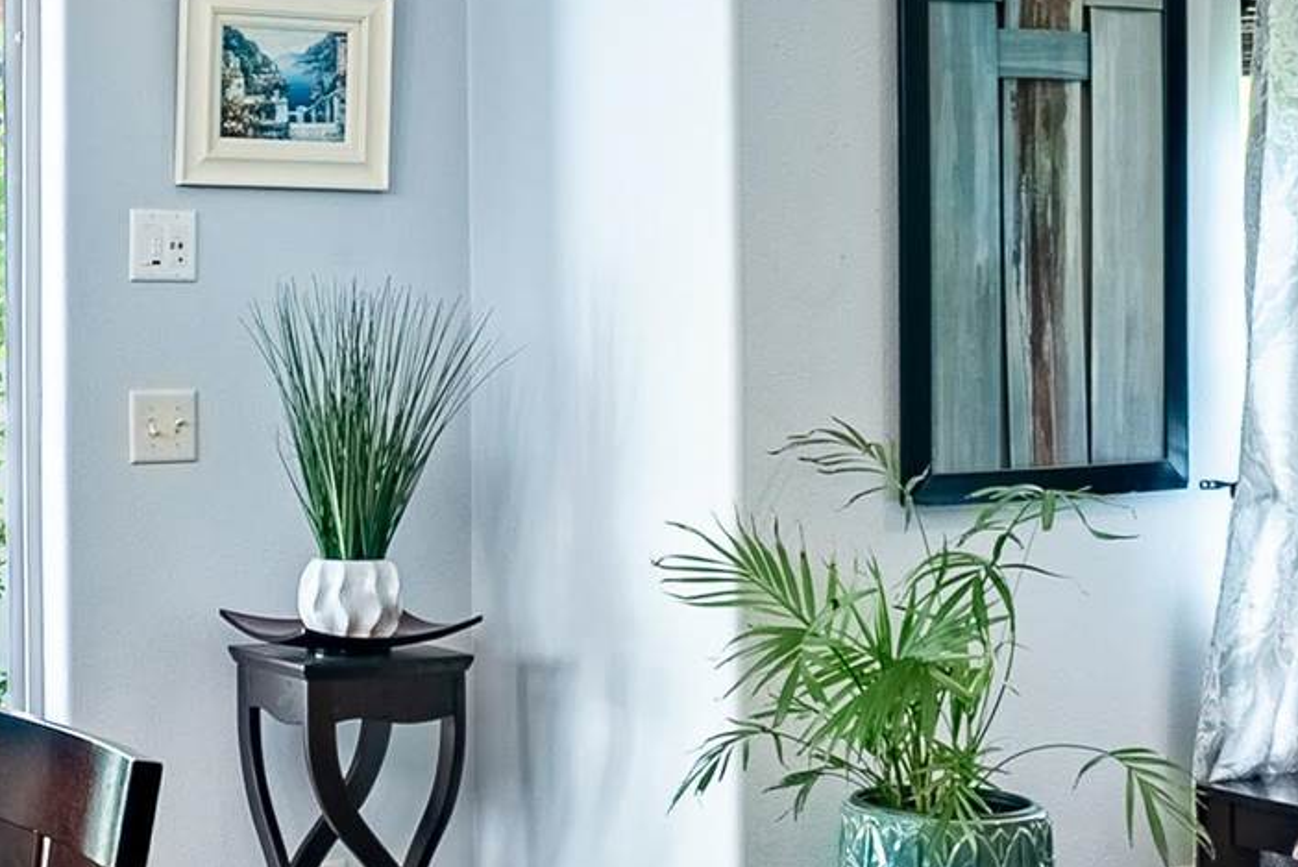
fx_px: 2525
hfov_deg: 28.4
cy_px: 405
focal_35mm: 70
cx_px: 338
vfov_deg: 19.5
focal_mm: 16
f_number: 8
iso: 400
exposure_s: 1/320
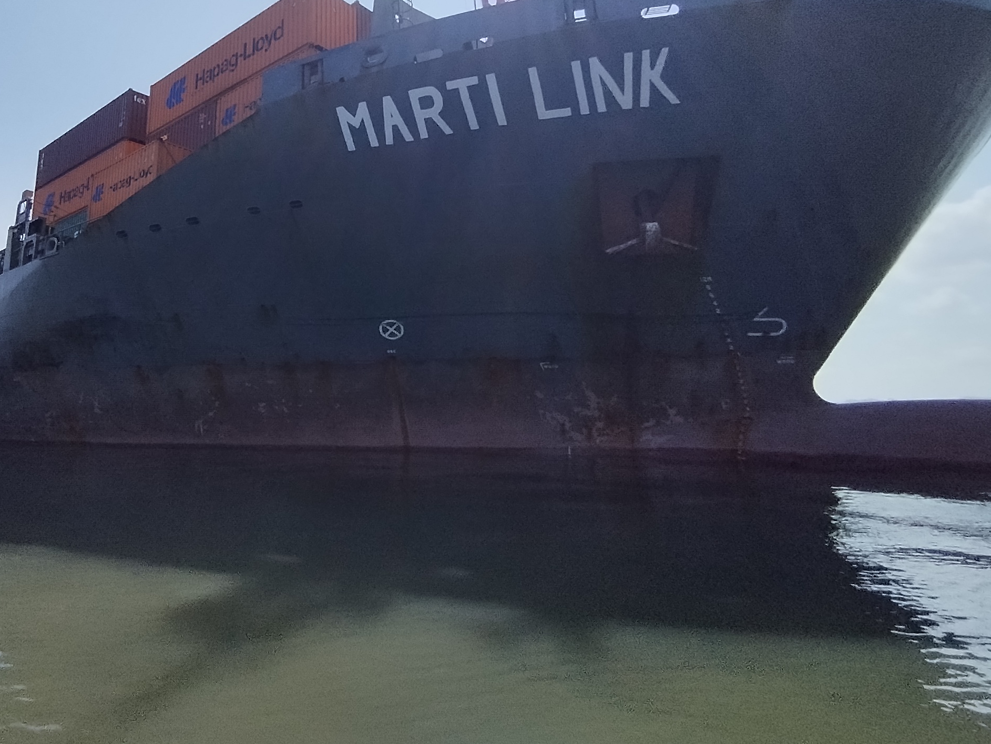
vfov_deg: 59.9
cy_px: 260
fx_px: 630
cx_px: 356
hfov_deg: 74.7
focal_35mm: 22
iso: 100
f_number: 2.2
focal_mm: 1.42
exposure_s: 1/4846
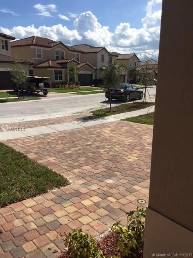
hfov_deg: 48.2
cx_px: 96
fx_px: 216
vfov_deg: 61.7
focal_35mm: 29
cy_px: 129
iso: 25
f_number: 2.2
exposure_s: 1/2653
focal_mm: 4.15
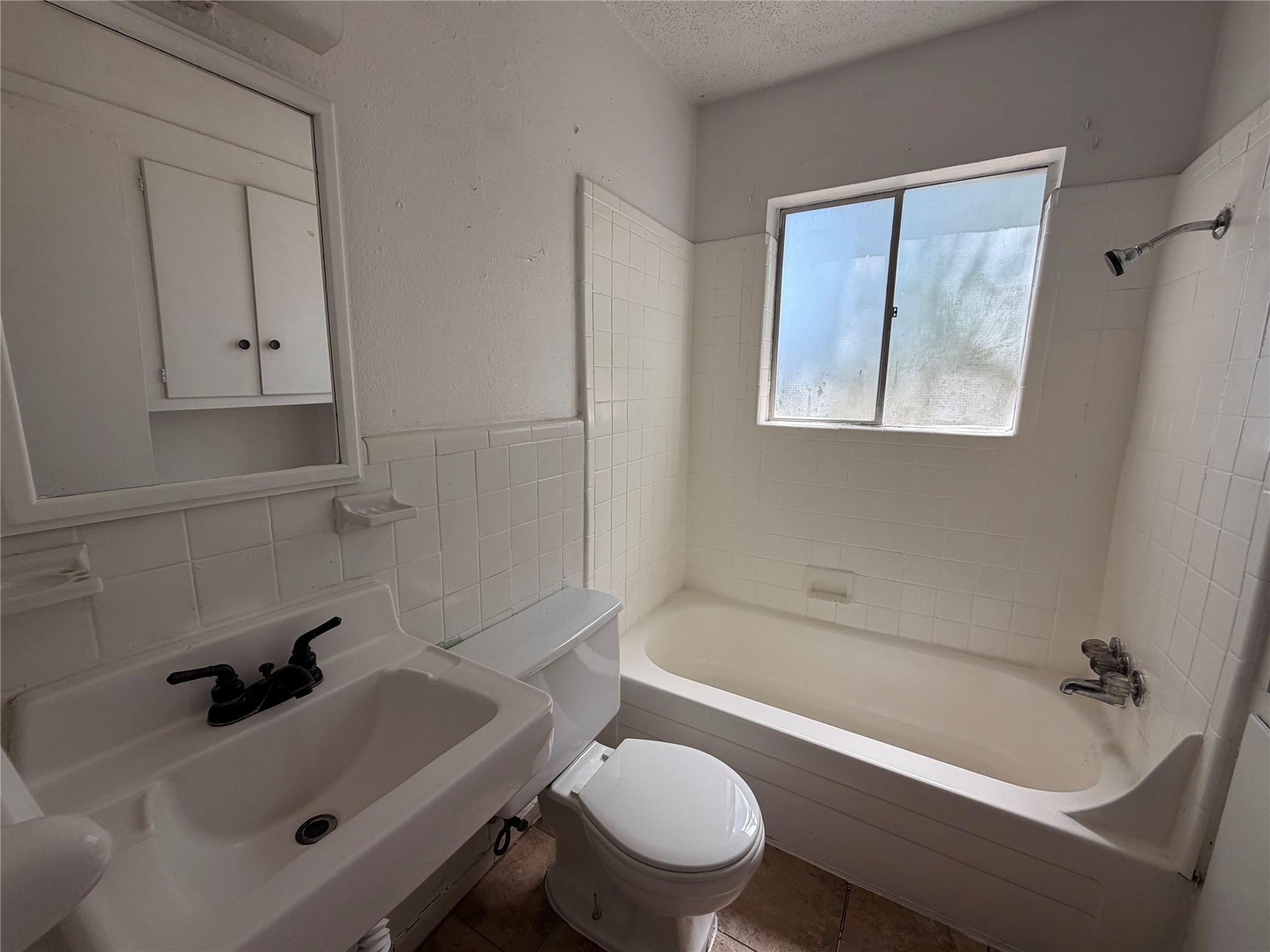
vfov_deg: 85.7
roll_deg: +0.4
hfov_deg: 102.1
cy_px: 476
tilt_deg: -10.1
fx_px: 514
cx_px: 635
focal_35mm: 14
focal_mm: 2.22
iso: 50
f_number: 2.2
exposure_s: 1/121
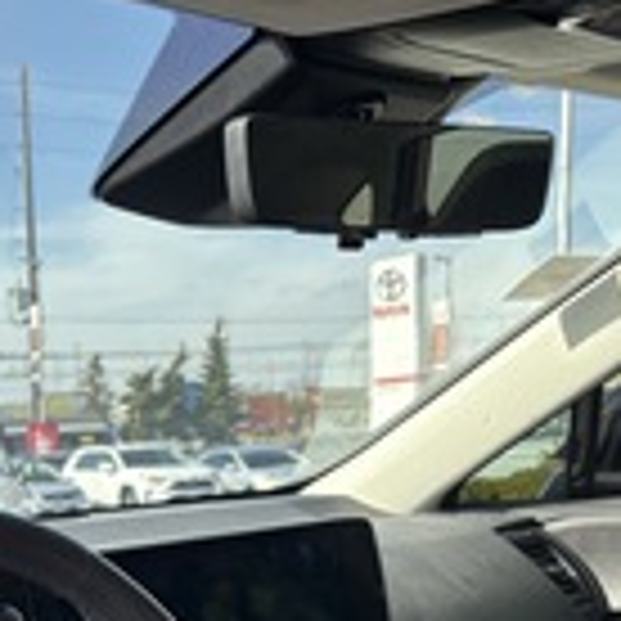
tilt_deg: -9.8
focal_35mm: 70
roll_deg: +2.7
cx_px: 22
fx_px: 1421
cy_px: 700
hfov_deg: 23.8
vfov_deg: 23.0
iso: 50
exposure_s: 1/818
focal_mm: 5.96
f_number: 1.6
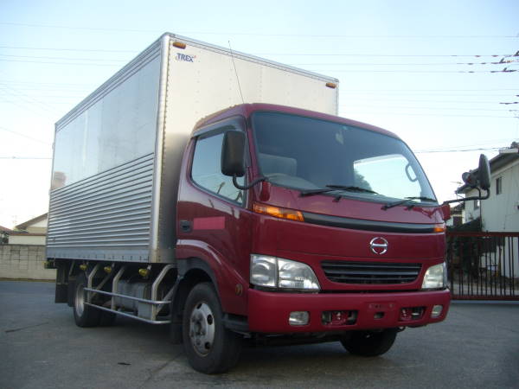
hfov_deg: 52.6
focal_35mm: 35
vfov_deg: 40.7
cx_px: 260
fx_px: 525
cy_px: 194
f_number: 2.8
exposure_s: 1/100
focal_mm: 5.8
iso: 80
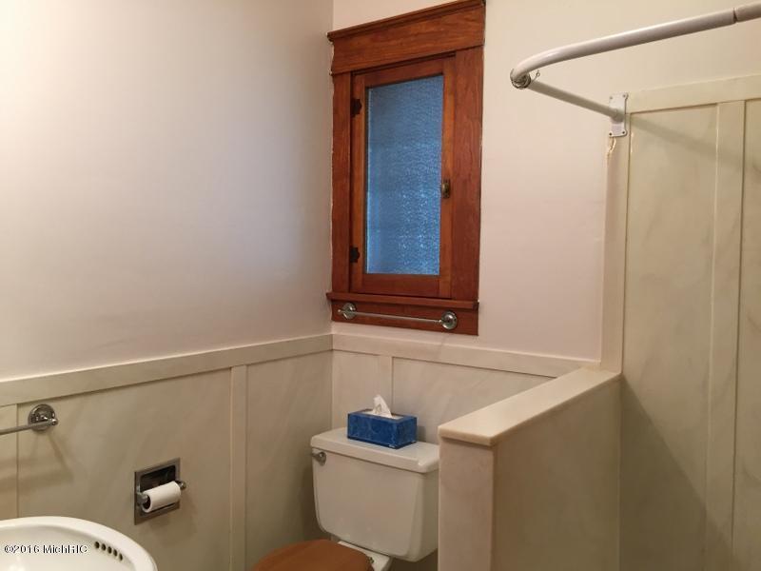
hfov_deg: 61.7
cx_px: 380
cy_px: 286
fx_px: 638
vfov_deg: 48.2
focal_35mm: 29
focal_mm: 4.15
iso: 80
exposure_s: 1/30
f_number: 2.2
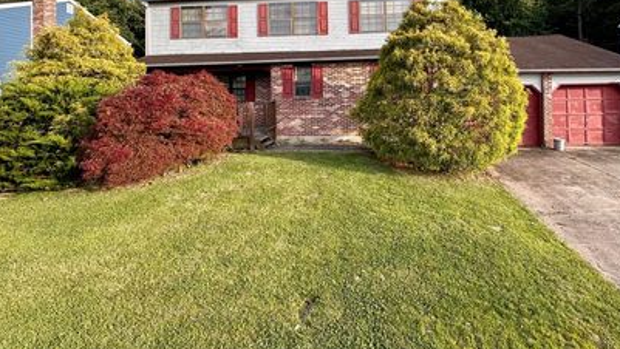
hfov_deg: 89.1
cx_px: 346
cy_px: 93
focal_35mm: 19
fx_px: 313
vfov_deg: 56.0
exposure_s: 1/339
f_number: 2.2
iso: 40
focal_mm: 2.22
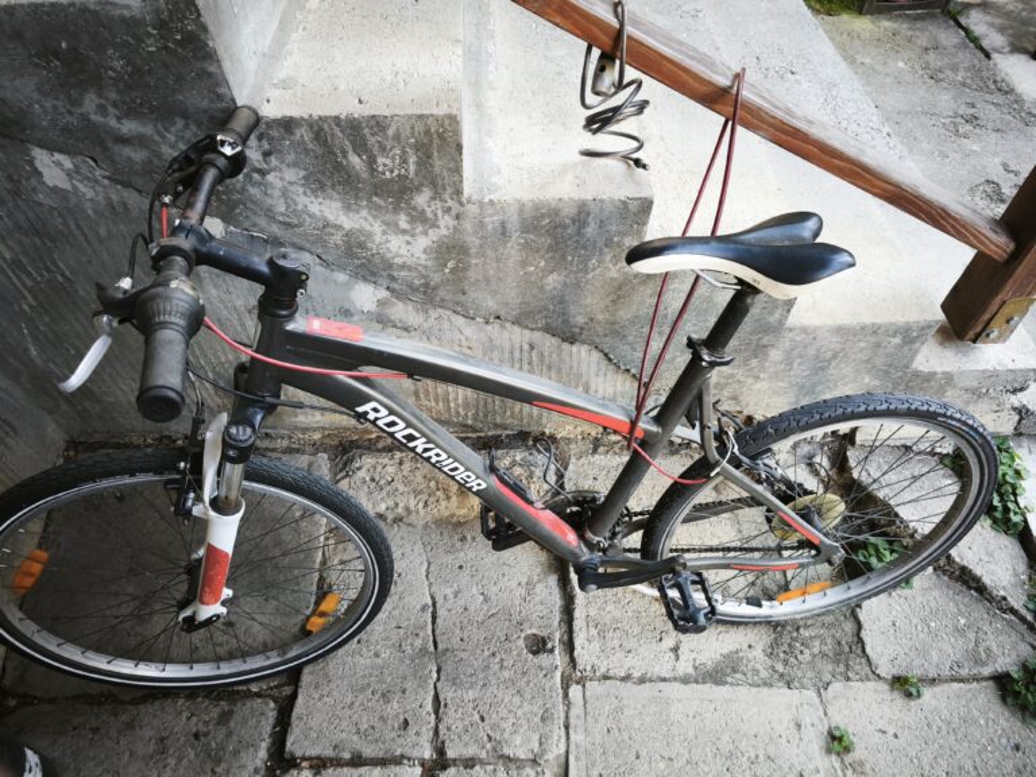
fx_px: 688
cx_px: 518
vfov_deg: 58.9
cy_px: 388
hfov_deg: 73.9
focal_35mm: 23
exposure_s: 1/100
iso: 320
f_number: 1.7
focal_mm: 5.35
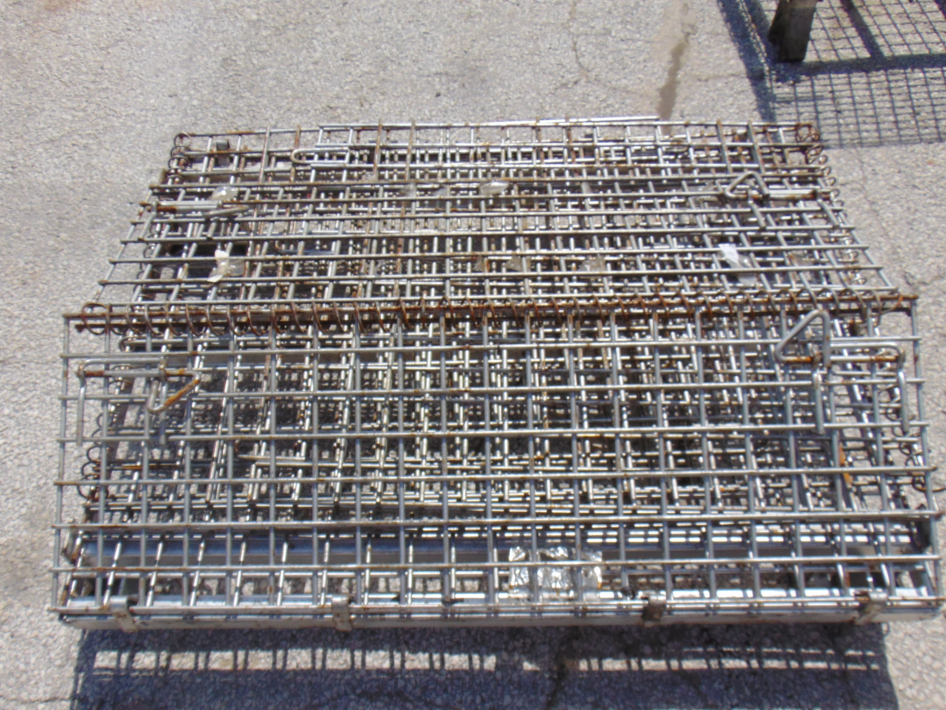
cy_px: 414
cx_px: 451
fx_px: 820
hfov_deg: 59.9
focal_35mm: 30
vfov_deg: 46.6
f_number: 7.7
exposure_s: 1/500
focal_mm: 4.5
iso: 80
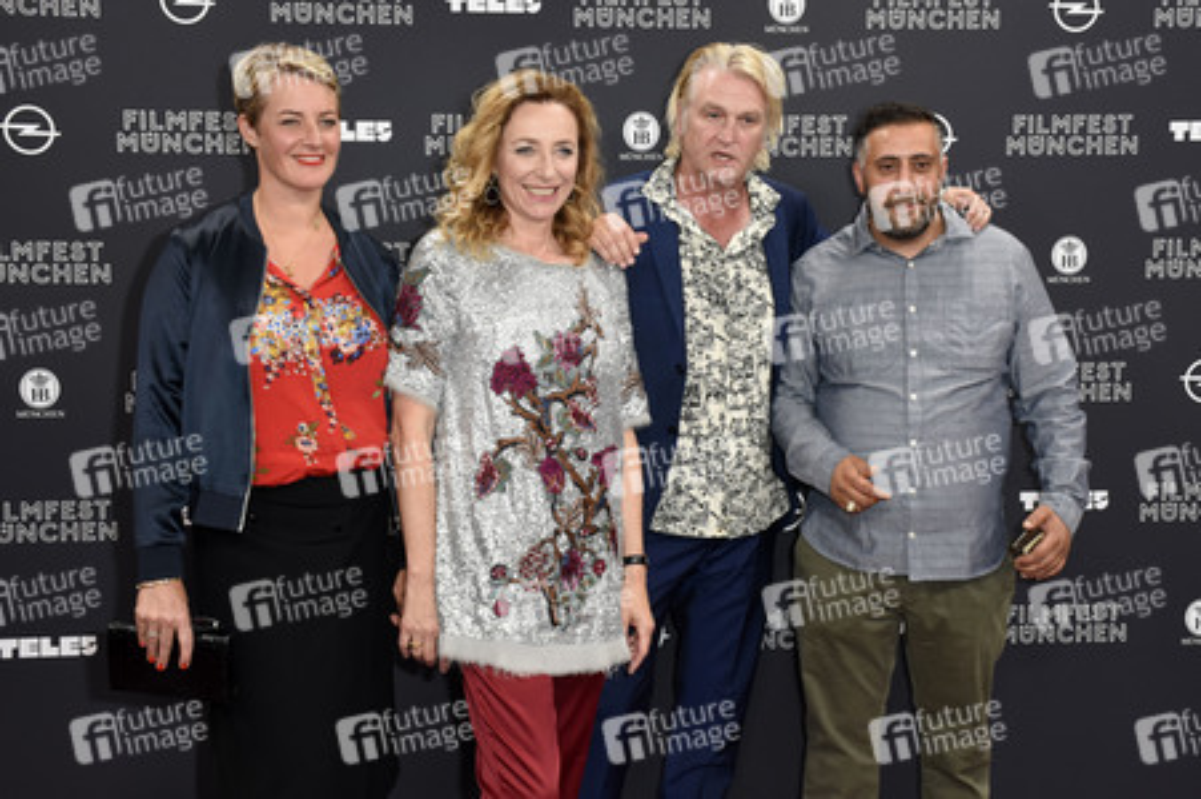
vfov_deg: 29.8
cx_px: 600
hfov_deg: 43.6
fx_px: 1500
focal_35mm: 45
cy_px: 400
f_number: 6.3
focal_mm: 30
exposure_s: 1/160
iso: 800
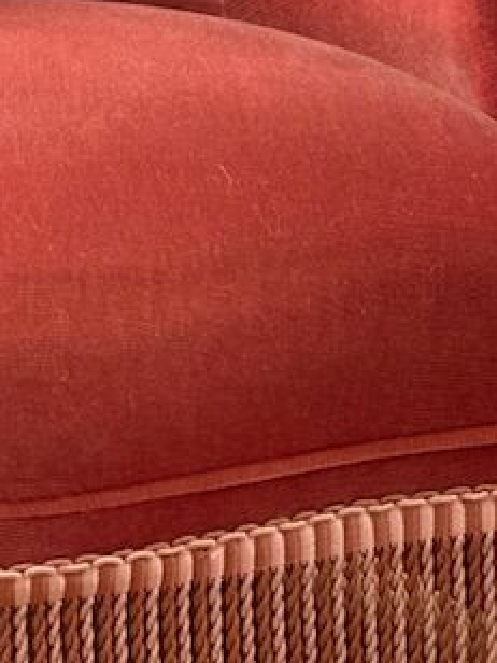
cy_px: -129
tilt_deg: -3.6
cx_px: -17
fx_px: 2067
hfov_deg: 13.5
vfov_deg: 17.4
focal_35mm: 108
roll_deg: +3.8
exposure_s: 1/121
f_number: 1.8
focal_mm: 4.25
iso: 64
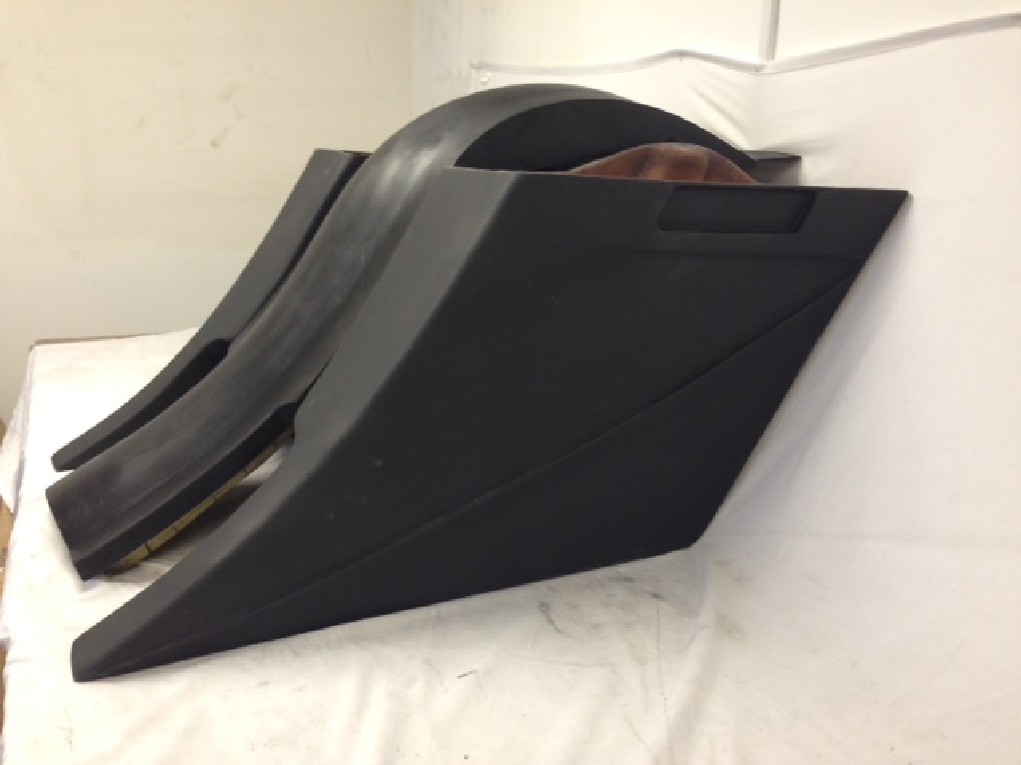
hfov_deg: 55.4
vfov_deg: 42.9
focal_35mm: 33
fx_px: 973
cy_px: 382
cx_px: 510
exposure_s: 1/20
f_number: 2.4
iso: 80
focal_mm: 4.13
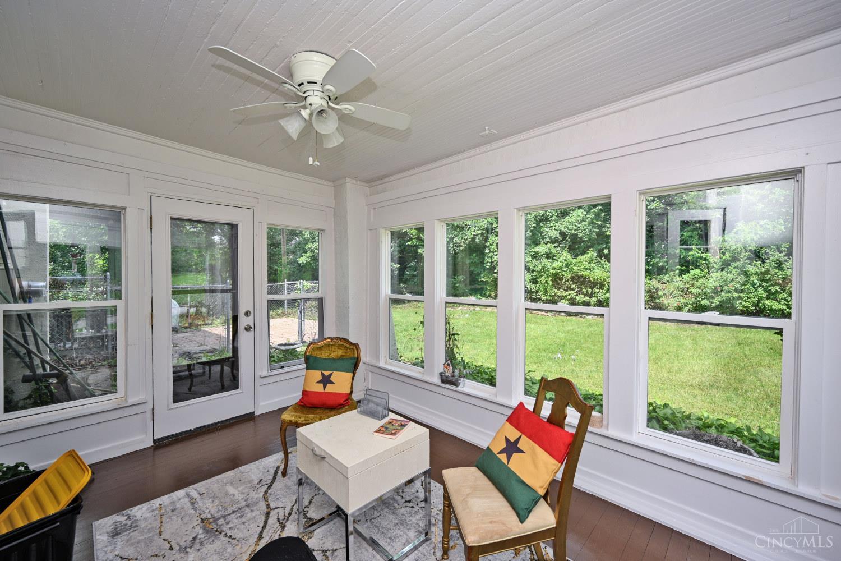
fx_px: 327
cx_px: 420
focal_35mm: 14
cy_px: 280
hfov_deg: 104.3
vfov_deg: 81.2
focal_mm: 14
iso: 140
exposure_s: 1/125
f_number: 5.6
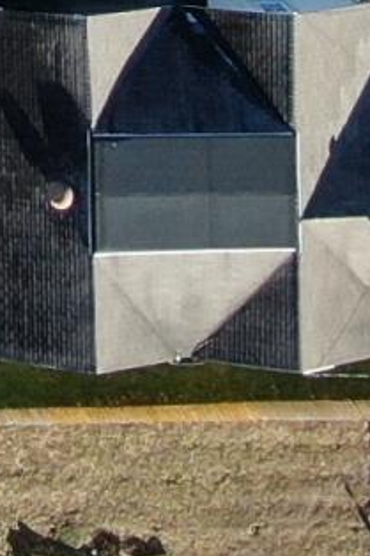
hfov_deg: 4.7
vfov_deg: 6.9
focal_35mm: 288
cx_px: -455
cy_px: -604
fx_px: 4445
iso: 100
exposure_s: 1/400
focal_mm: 5
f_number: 3
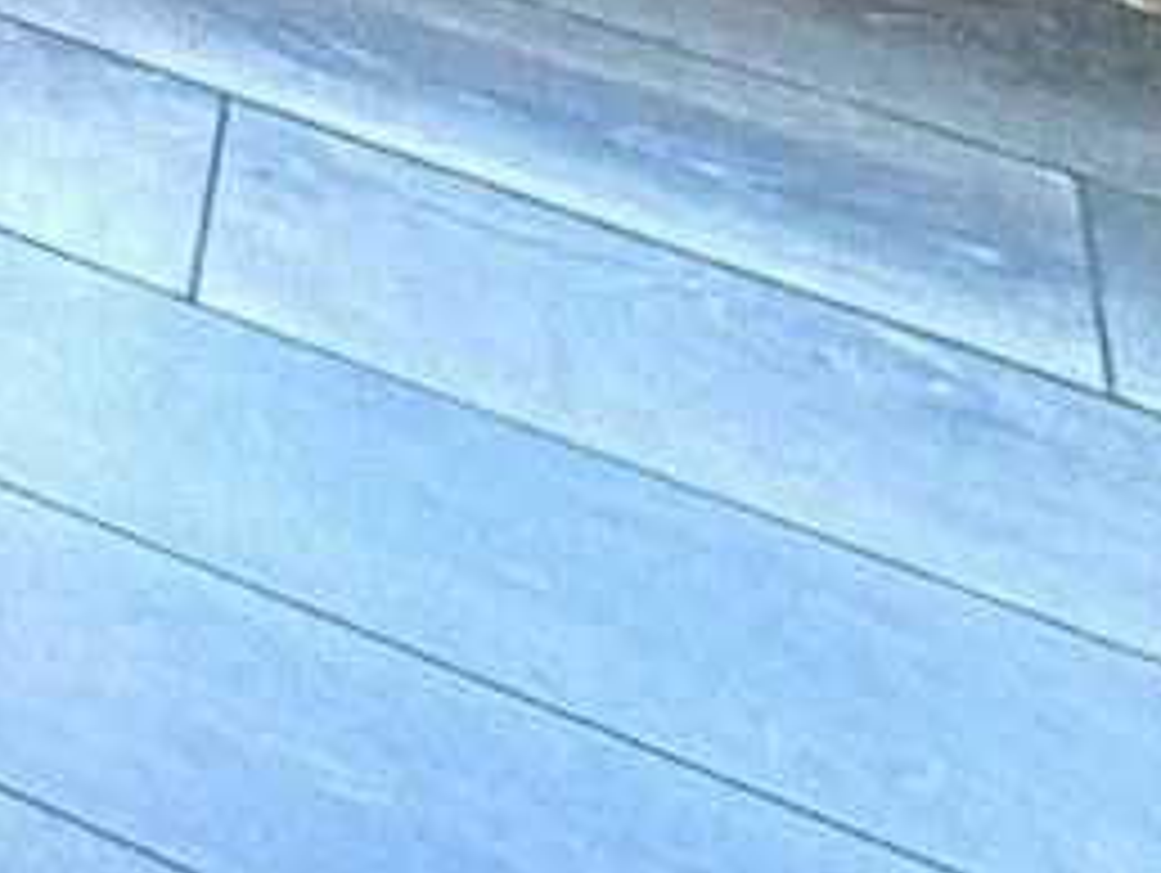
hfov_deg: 11.8
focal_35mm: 111
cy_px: -1894
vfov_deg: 9.7
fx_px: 3726
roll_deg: +0.5
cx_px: -2097
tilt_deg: -9.5
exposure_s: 1/120
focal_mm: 2.22
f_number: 2.2
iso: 80
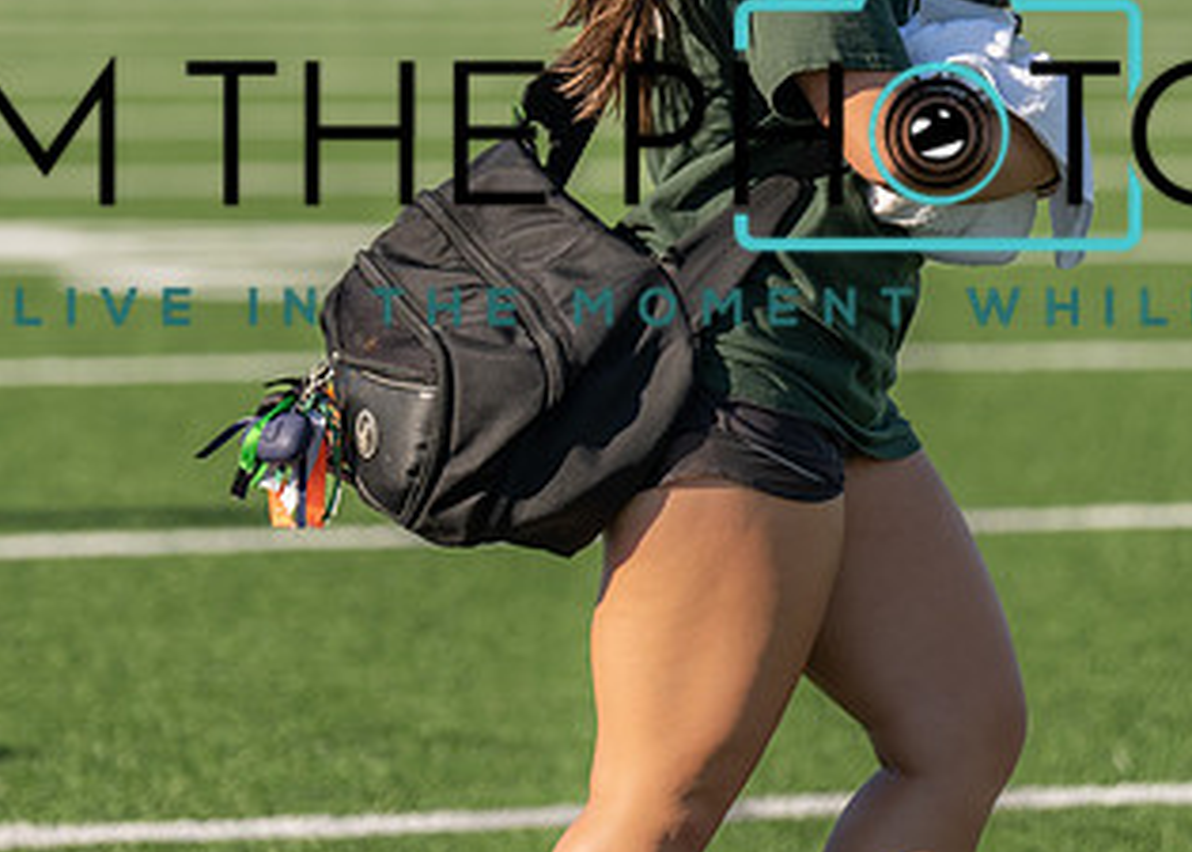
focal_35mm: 317
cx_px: 759
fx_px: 10732
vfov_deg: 4.5
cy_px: 1
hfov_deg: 6.4
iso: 100
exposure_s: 1/2500
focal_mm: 129
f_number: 2.8
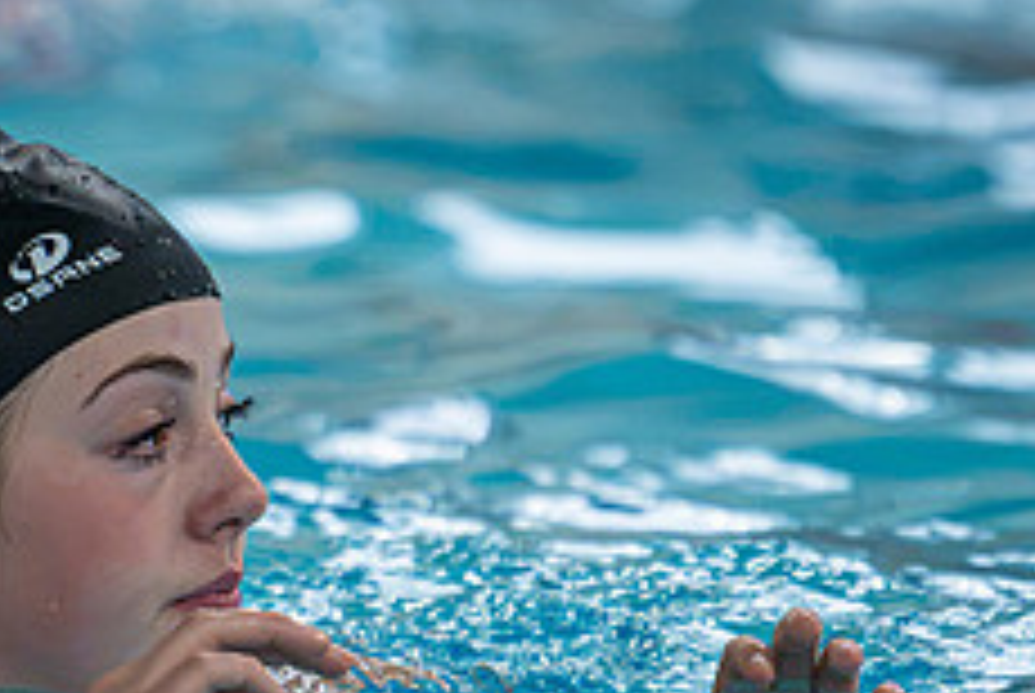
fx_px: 27261
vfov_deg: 1.5
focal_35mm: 947
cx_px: -95
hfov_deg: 2.2
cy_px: 366
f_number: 4
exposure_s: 1/1000
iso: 10000
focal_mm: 280
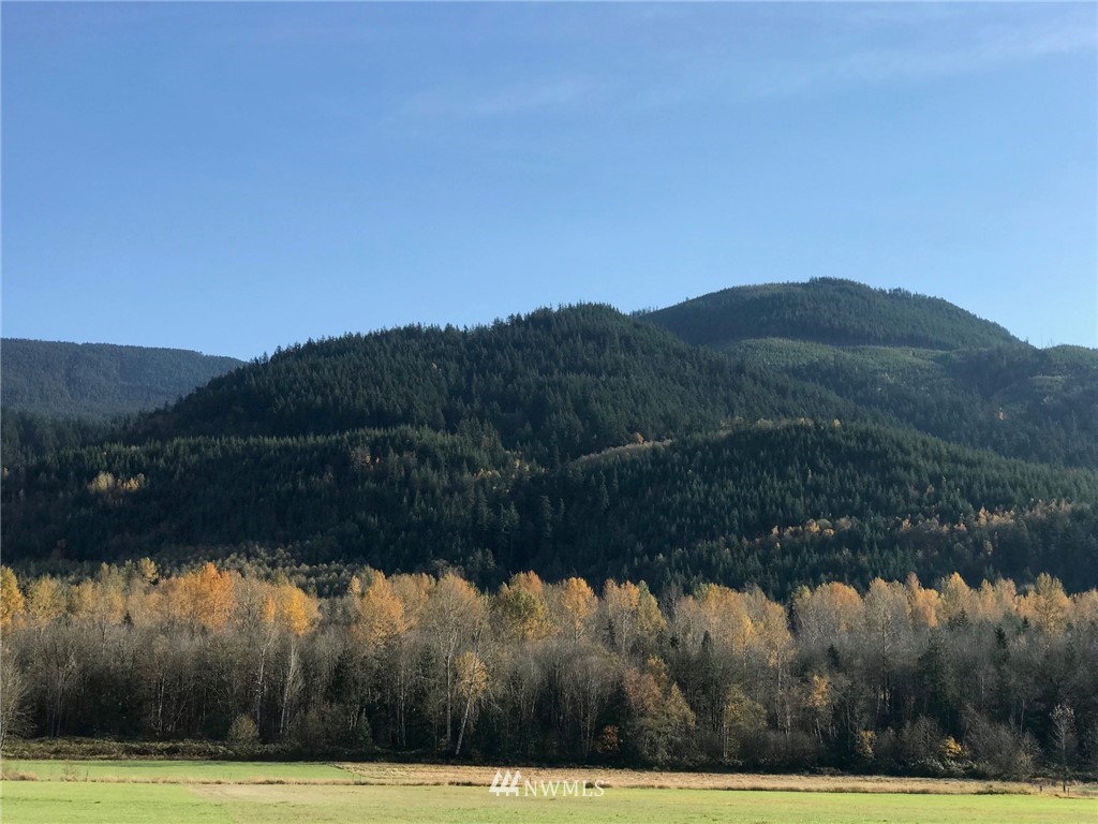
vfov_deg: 25.7
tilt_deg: +10.6
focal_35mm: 57
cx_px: 549
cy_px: 412
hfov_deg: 33.8
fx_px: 1808
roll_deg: -1.6
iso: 20
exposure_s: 1/694
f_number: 2.8
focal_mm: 6.6
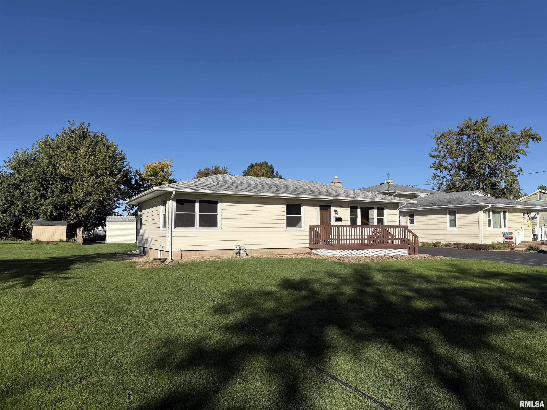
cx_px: 274
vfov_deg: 56.8
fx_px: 379
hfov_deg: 71.6
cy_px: 205
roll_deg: +0.3
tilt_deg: +3.5
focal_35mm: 24
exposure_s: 1/6711
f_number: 1.78
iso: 80
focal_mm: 6.76
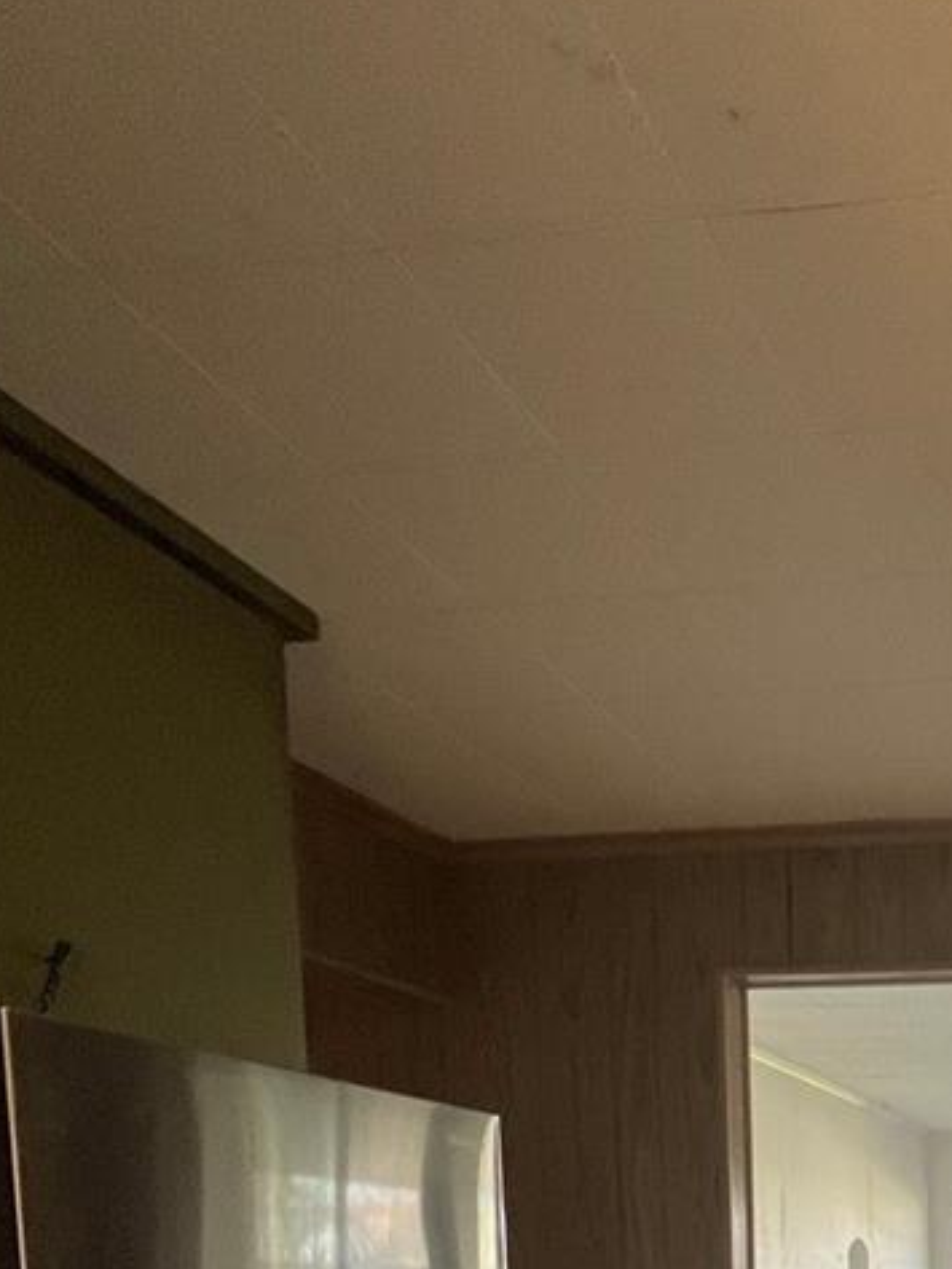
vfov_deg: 43.0
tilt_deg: -5.0
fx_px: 1210
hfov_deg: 34.8
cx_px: 1126
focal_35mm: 33
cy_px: 1400
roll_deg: +0.3
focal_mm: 1.57
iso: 100
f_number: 1.8
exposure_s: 1/120
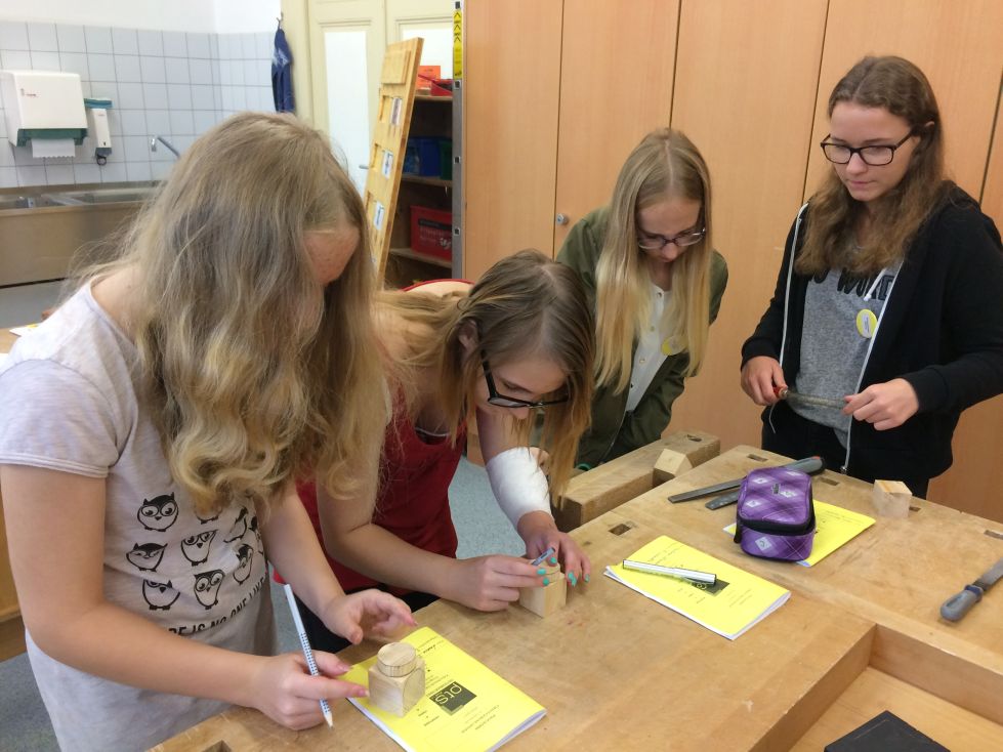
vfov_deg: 48.2
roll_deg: +0.8
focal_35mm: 29
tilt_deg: -16.9
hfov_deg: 61.7
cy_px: 376
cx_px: 502
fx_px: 840
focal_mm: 4.15
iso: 64
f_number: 2.2
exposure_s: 1/33
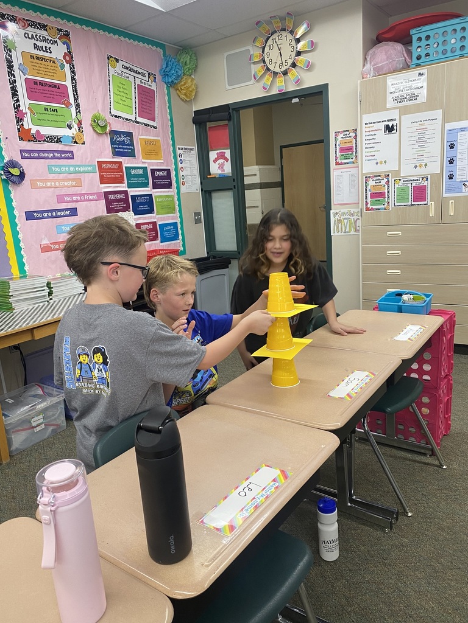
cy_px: 312
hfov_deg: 53.1
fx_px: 469
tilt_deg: -13.7
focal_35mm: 26
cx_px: 234
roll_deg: +4.7
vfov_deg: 67.3
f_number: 1.8
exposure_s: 1/60
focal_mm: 4.25
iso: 100
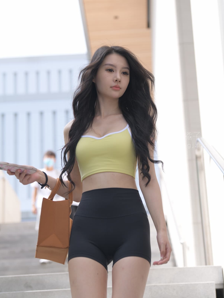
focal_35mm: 94
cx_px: 111
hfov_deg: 15.7
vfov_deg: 20.9
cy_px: 130
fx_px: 811
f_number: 4
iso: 180
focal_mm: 86
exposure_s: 1/640
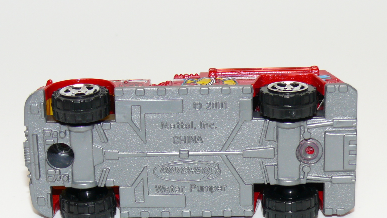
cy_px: 149
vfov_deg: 10.4
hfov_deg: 18.5
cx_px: 193
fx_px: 1190
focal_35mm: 116
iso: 100
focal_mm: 13.6
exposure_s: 1/30
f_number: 4
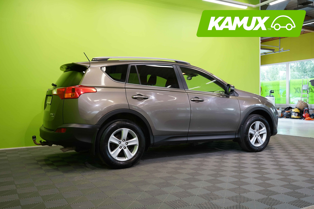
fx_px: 288
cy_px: 104
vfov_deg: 40.0
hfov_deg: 57.2
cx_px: 157
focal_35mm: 33
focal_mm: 33
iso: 500
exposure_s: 1/30
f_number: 5.6
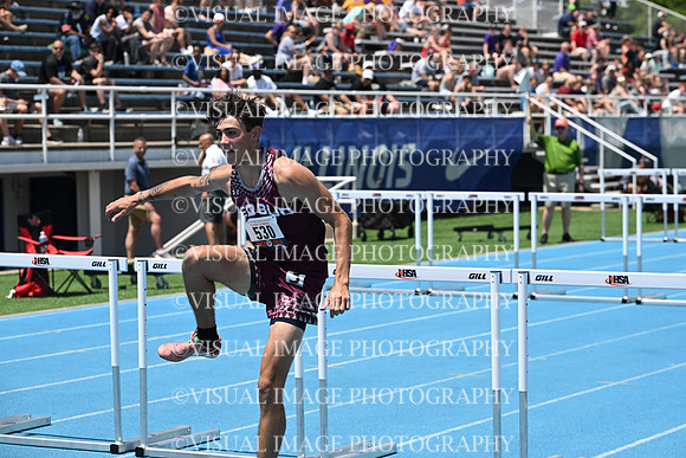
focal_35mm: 110
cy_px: 229
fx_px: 2097
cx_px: 343
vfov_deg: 12.5
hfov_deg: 18.6
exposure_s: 1/2500
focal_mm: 110
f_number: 5.6
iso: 400
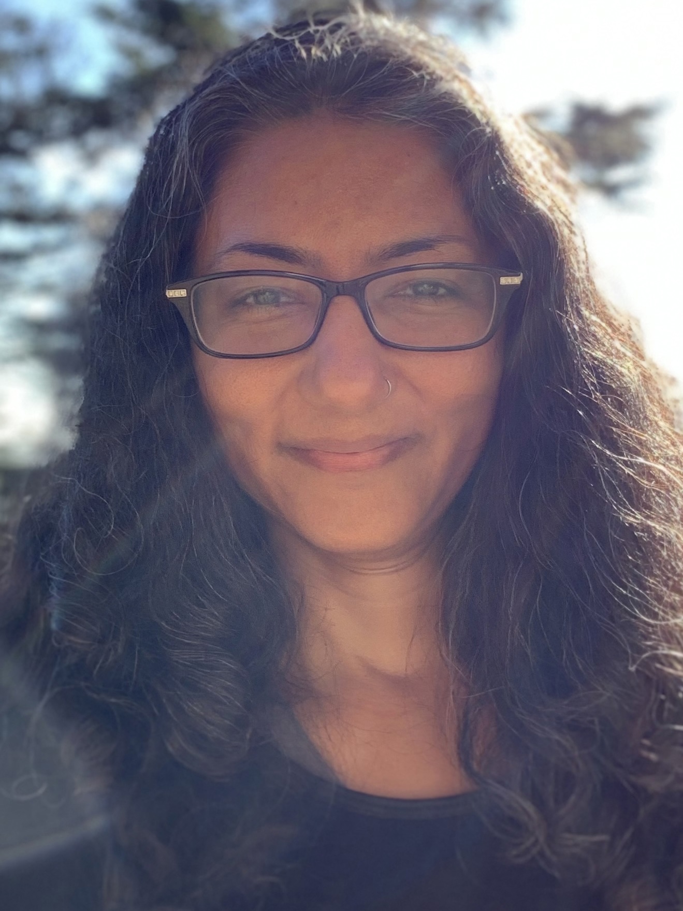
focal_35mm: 32
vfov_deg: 56.8
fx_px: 842
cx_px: 342
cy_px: 456
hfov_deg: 44.2
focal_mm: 2.87
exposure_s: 1/179
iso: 16
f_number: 2.2
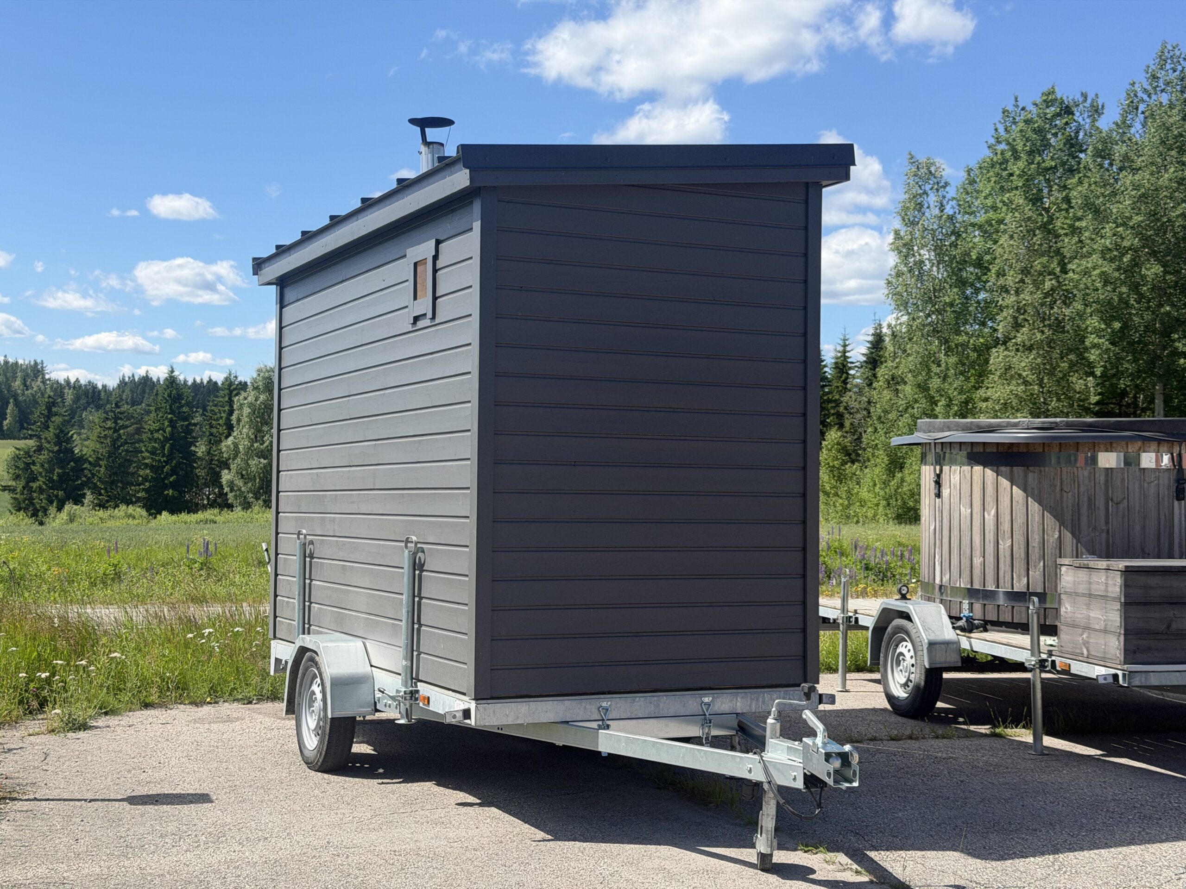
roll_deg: -1.4
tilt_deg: +1.5
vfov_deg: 30.3
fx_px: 1645
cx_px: 593
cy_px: 444
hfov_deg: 39.7
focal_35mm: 48
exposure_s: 1/4587
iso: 80
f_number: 1.78
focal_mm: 6.76
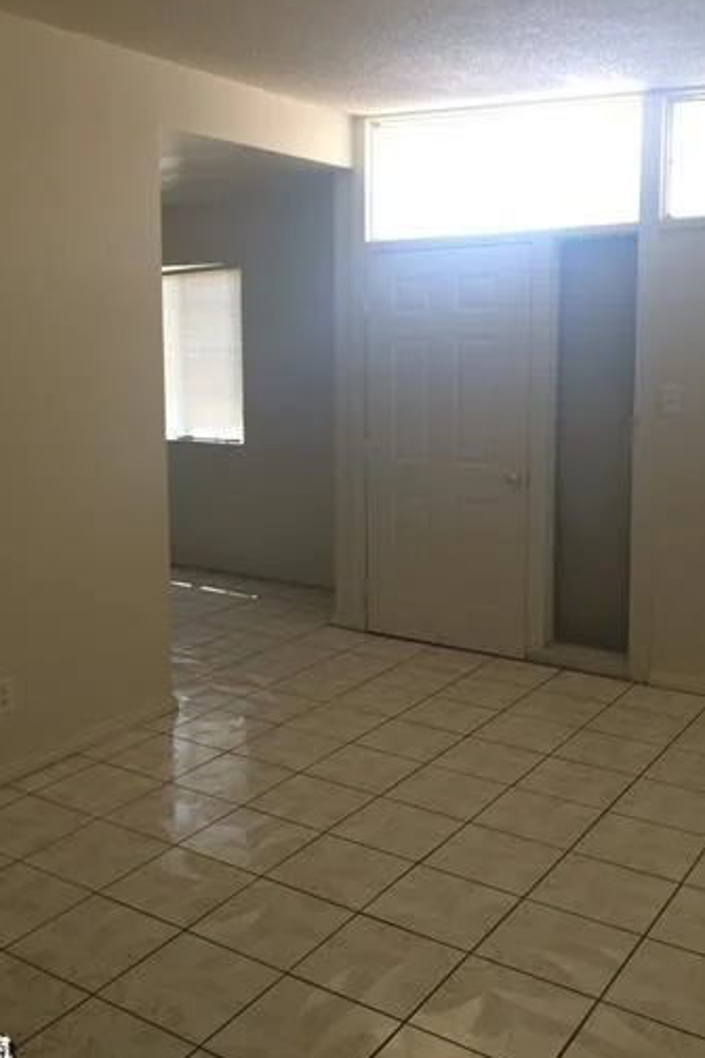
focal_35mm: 36
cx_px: 299
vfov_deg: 53.0
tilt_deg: -6.9
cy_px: 452
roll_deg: +2.1
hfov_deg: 36.8
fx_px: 1058
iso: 32
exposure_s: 1/60
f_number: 2.2
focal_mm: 4.15
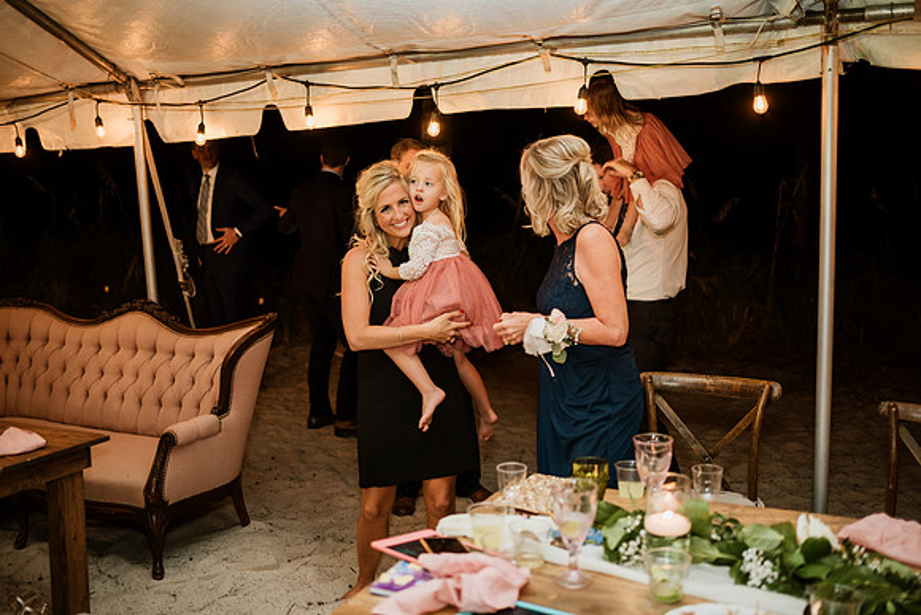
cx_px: 460
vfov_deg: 37.9
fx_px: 896
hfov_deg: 54.4
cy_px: 308
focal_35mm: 35
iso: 500
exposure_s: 1/200
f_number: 2
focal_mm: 35
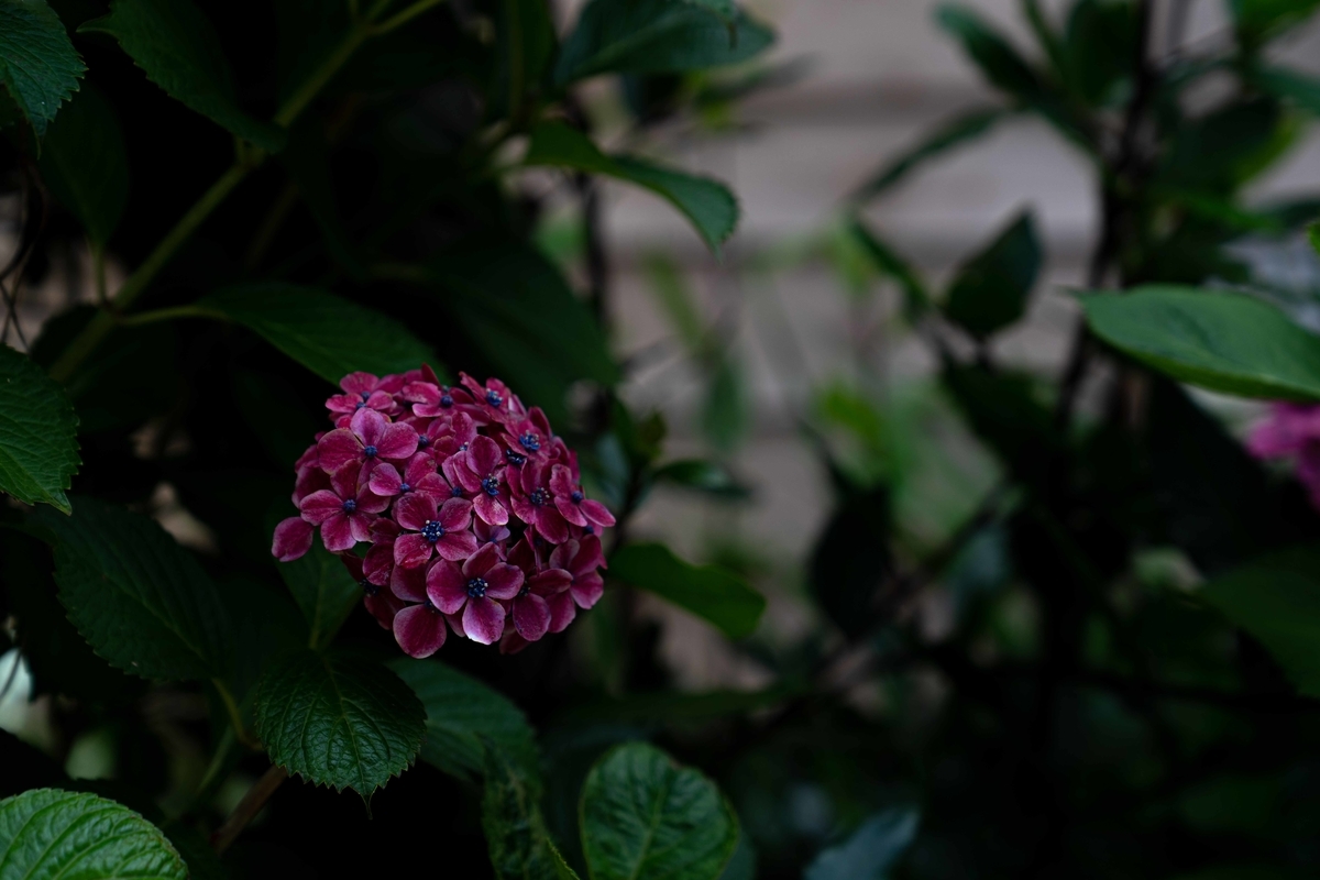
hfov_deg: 28.8
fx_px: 2566
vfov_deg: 19.5
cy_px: 440
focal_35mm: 70
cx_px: 660
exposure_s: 1/400
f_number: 4
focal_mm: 70
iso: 100
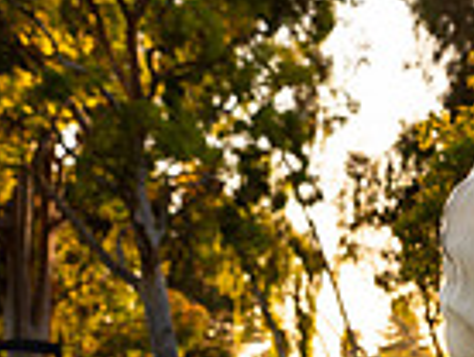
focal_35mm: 117
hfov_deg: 14.3
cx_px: 917
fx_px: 1605
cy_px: 321
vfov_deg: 12.6
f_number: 5.6
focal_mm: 29
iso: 200
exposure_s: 1/320
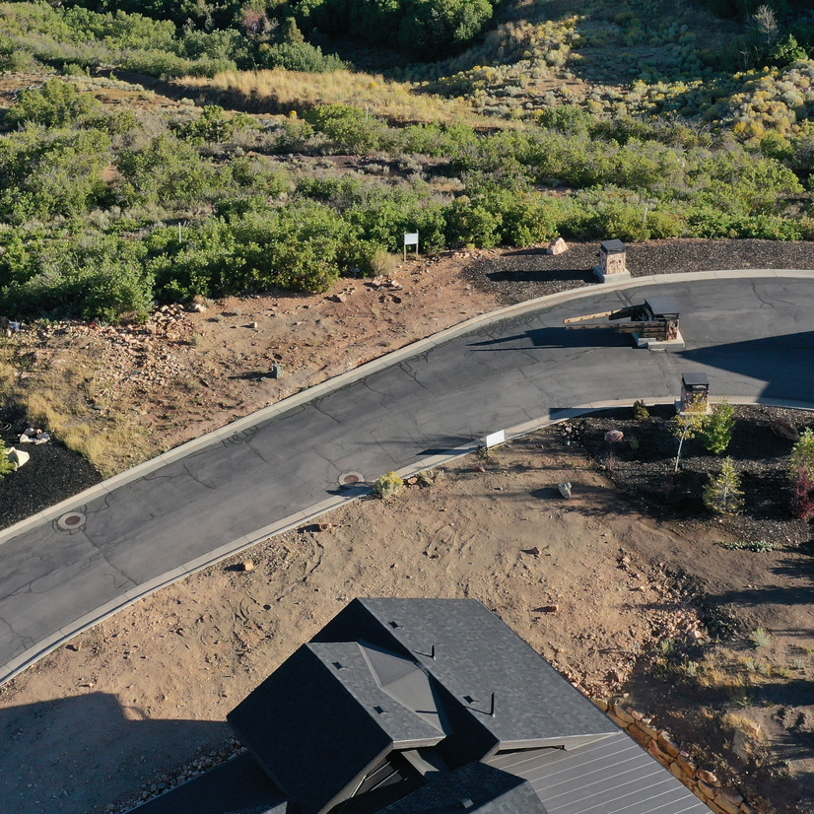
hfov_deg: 29.1
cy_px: 198
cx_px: 377
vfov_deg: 28.6
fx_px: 1570
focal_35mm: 59
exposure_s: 1/320
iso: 100
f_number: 5.6
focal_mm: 10.26
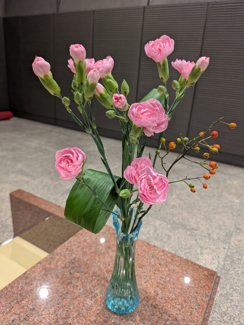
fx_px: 226
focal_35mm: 24
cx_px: 122
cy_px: 162
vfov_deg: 71.6
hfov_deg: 56.8
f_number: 1.7
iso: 345
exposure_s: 1/100
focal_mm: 4.53
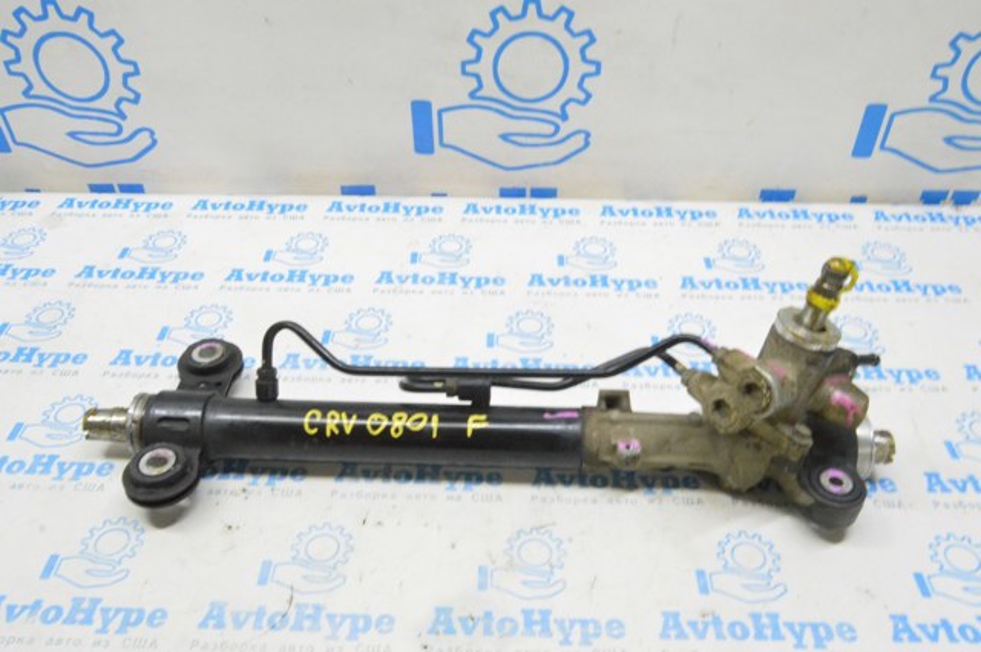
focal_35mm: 30
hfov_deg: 62.0
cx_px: 490
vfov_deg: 43.5
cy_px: 326
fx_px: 816
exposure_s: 1/15
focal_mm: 20
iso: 6400
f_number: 20
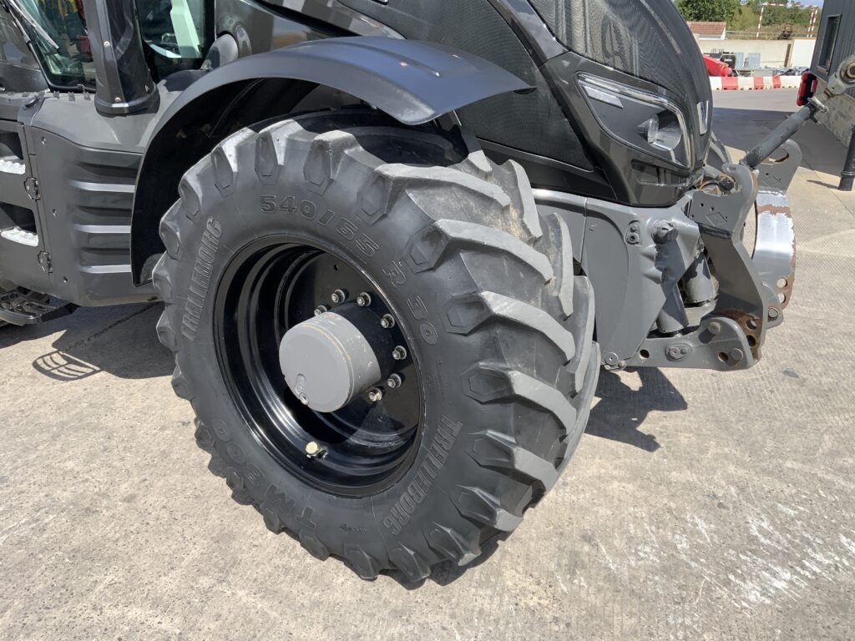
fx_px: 716
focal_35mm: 29
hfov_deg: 61.7
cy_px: 320
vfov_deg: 48.2
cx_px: 428
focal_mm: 3
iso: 16
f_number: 1.8
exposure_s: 1/1076
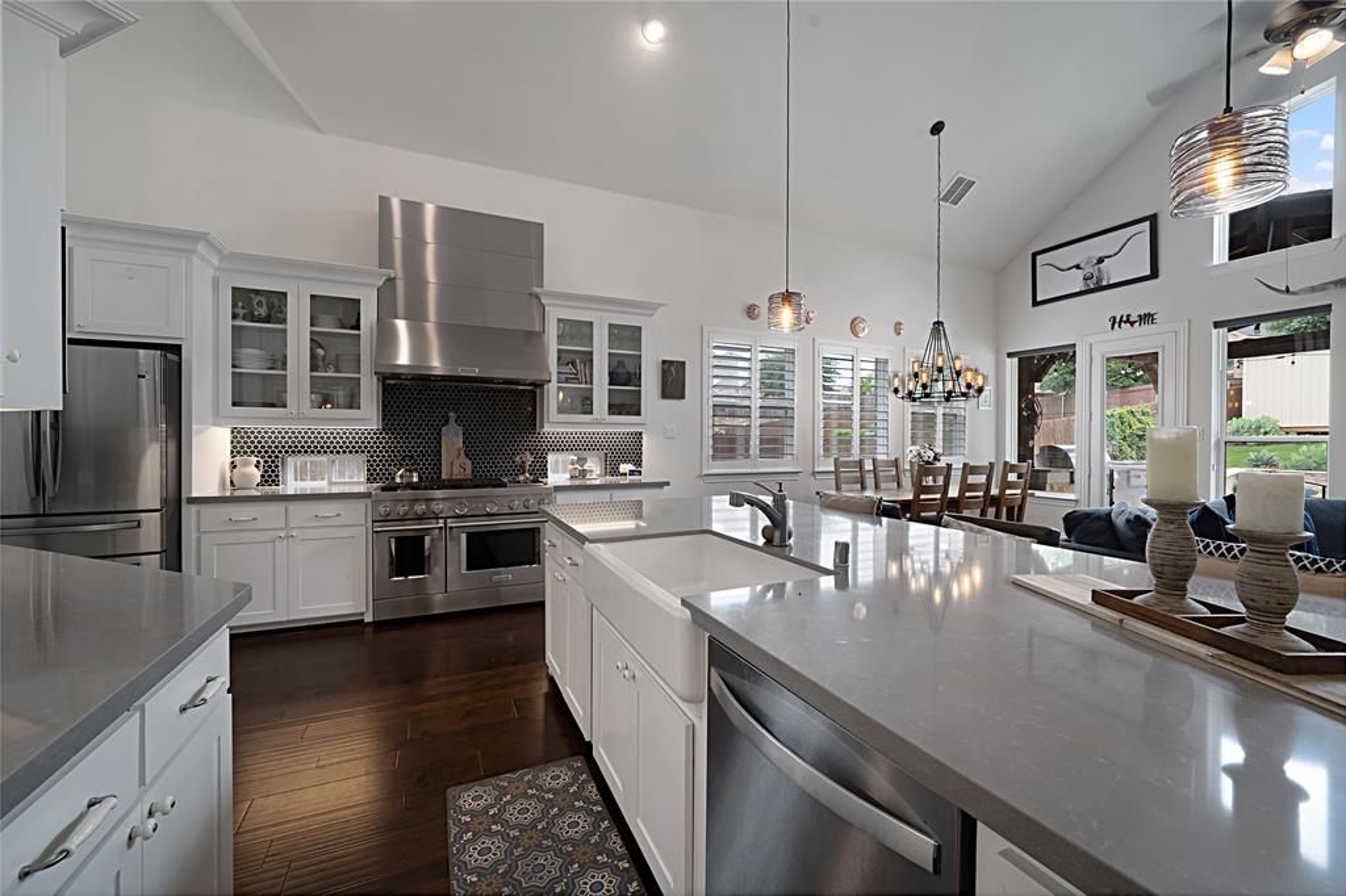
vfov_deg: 81.2
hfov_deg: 104.3
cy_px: 448
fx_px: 523
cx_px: 673
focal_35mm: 14
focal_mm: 14
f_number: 9
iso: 500
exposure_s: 1/8
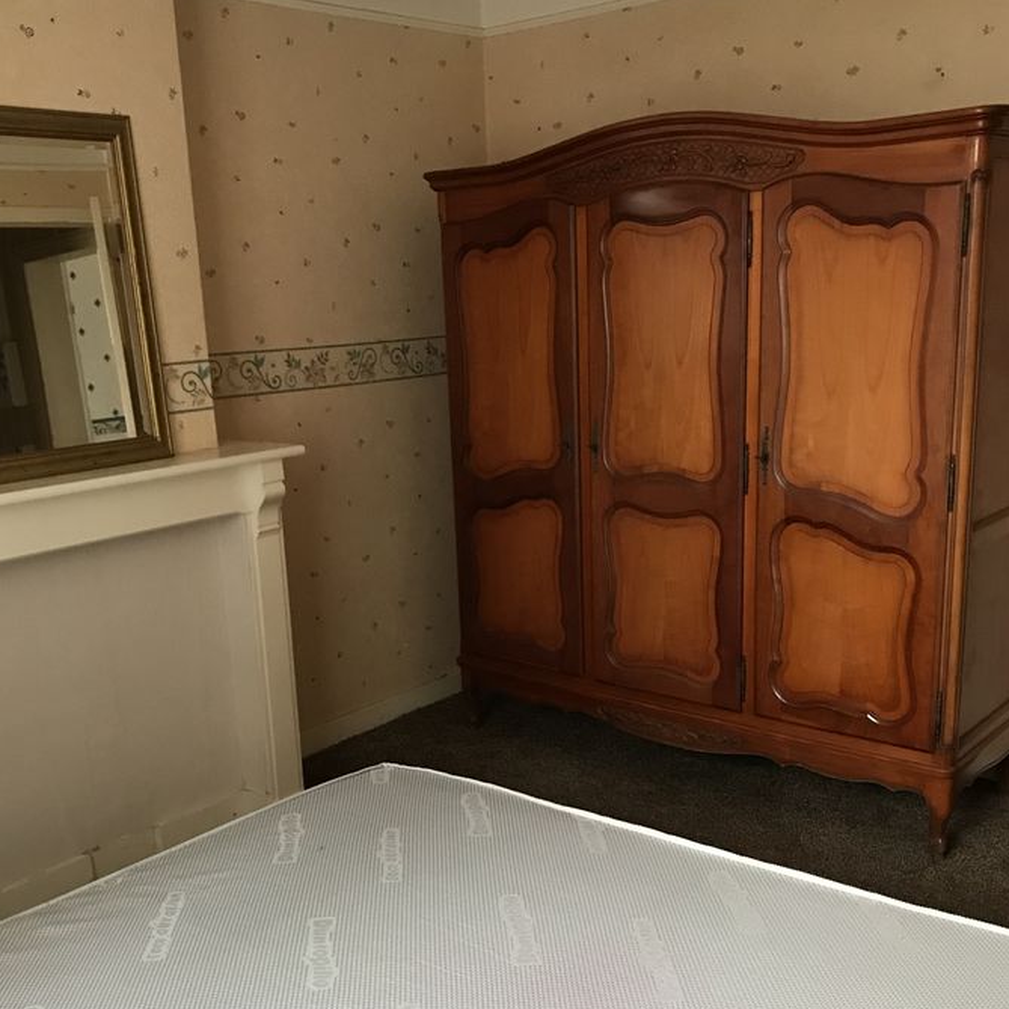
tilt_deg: -12.7
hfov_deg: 44.9
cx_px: 469
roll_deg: +2.6
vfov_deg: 44.6
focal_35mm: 37
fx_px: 1220
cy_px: 621
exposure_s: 1/17
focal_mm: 3.99
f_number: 1.8
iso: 100
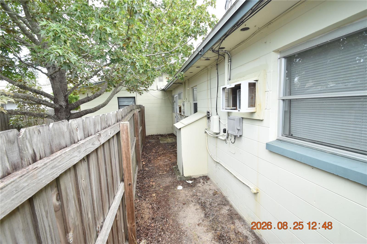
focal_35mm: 15
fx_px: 153
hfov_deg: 100.4
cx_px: 184
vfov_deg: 77.3
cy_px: 122
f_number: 8
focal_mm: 10
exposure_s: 1/250
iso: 400
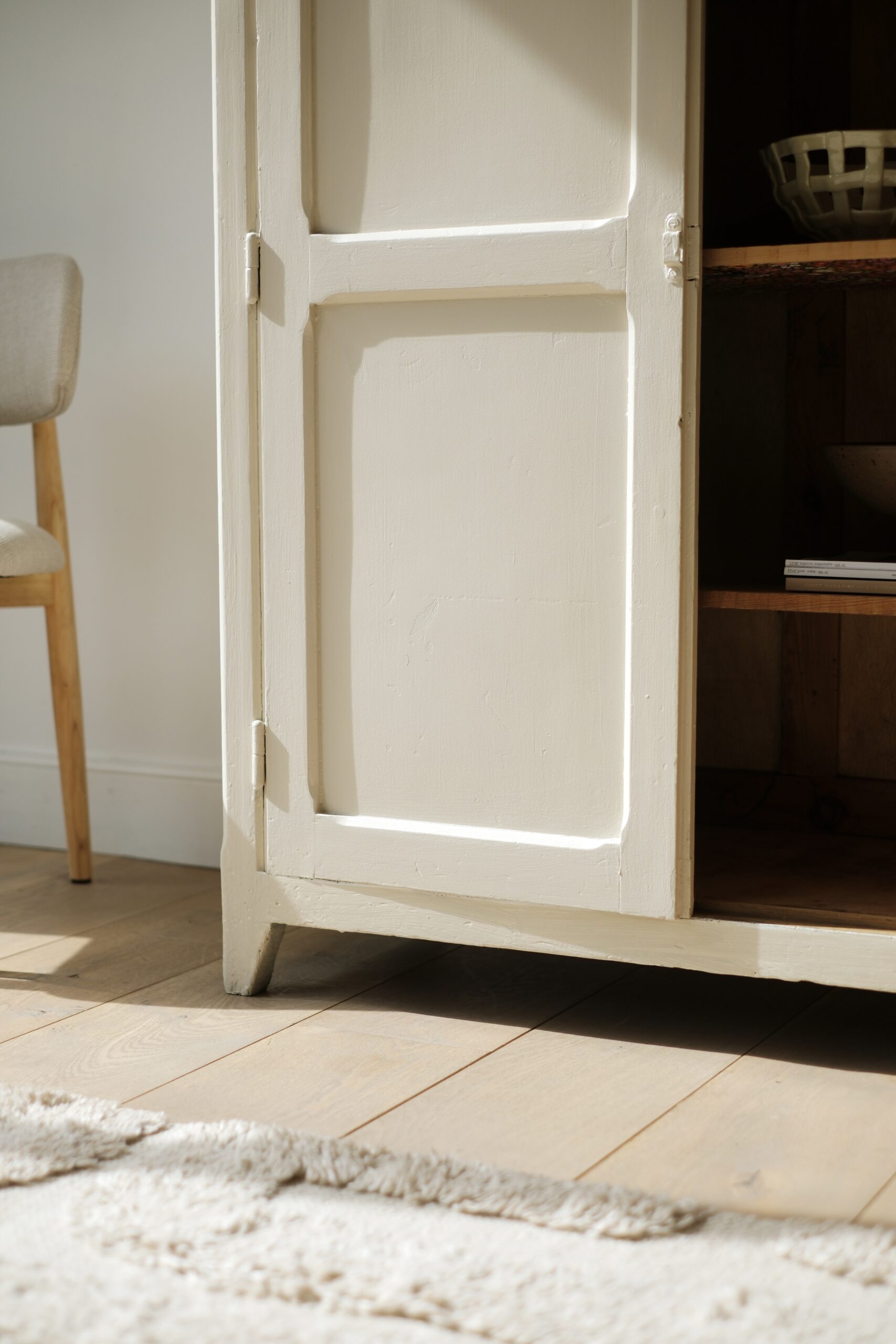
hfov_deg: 25.5
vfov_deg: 37.5
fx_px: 1978
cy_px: 672
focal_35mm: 53
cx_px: 448
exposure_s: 1/210
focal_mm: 35
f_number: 2.8
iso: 125
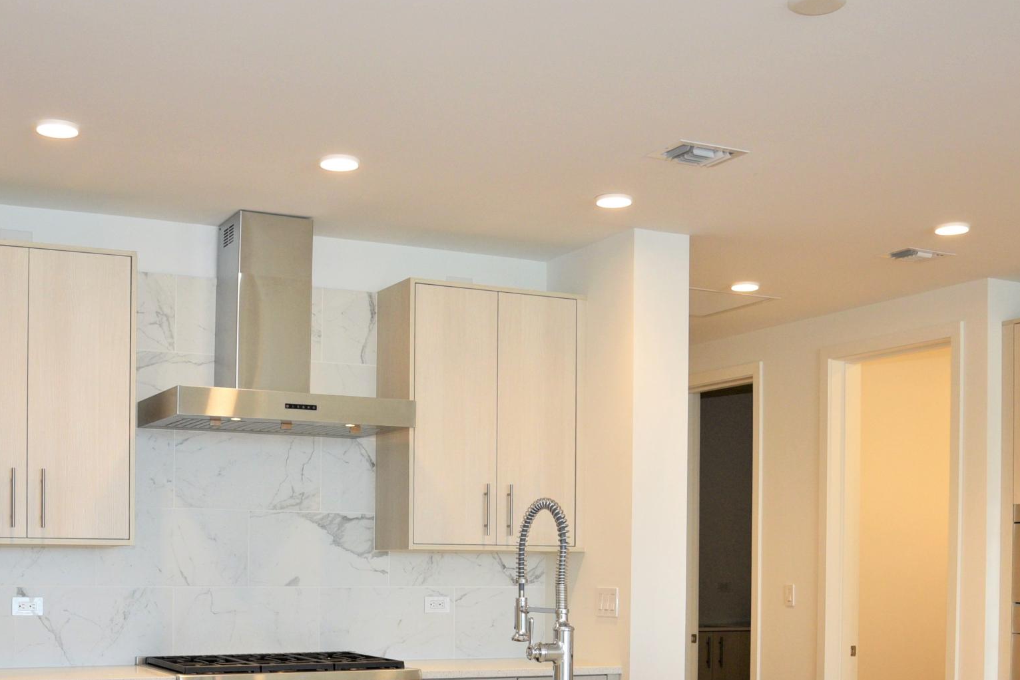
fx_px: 1332
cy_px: 594
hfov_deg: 41.8
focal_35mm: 47
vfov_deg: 27.7
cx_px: 452
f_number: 5
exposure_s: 1/100
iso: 800
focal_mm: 24
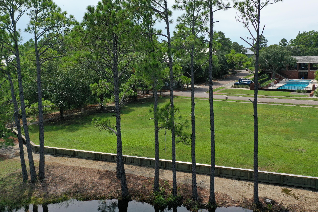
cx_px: 169
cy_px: 95
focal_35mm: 32
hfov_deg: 58.7
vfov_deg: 41.1
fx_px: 283
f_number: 4
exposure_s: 1/100
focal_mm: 10.26
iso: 100
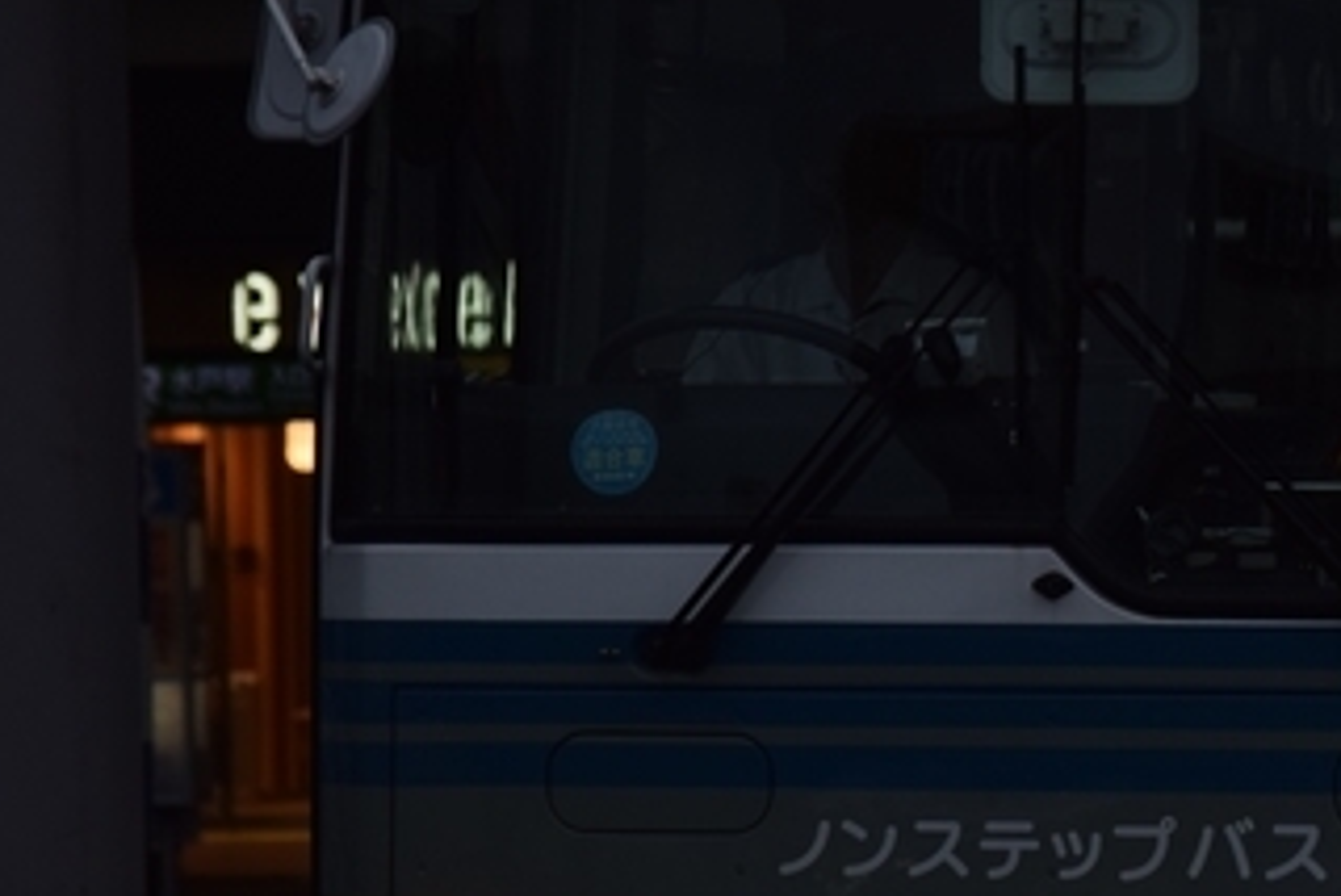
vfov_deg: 2.9
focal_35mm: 469
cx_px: 1551
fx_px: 17495
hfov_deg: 4.4
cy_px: 471
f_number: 4.8
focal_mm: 125
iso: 200
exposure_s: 1/200
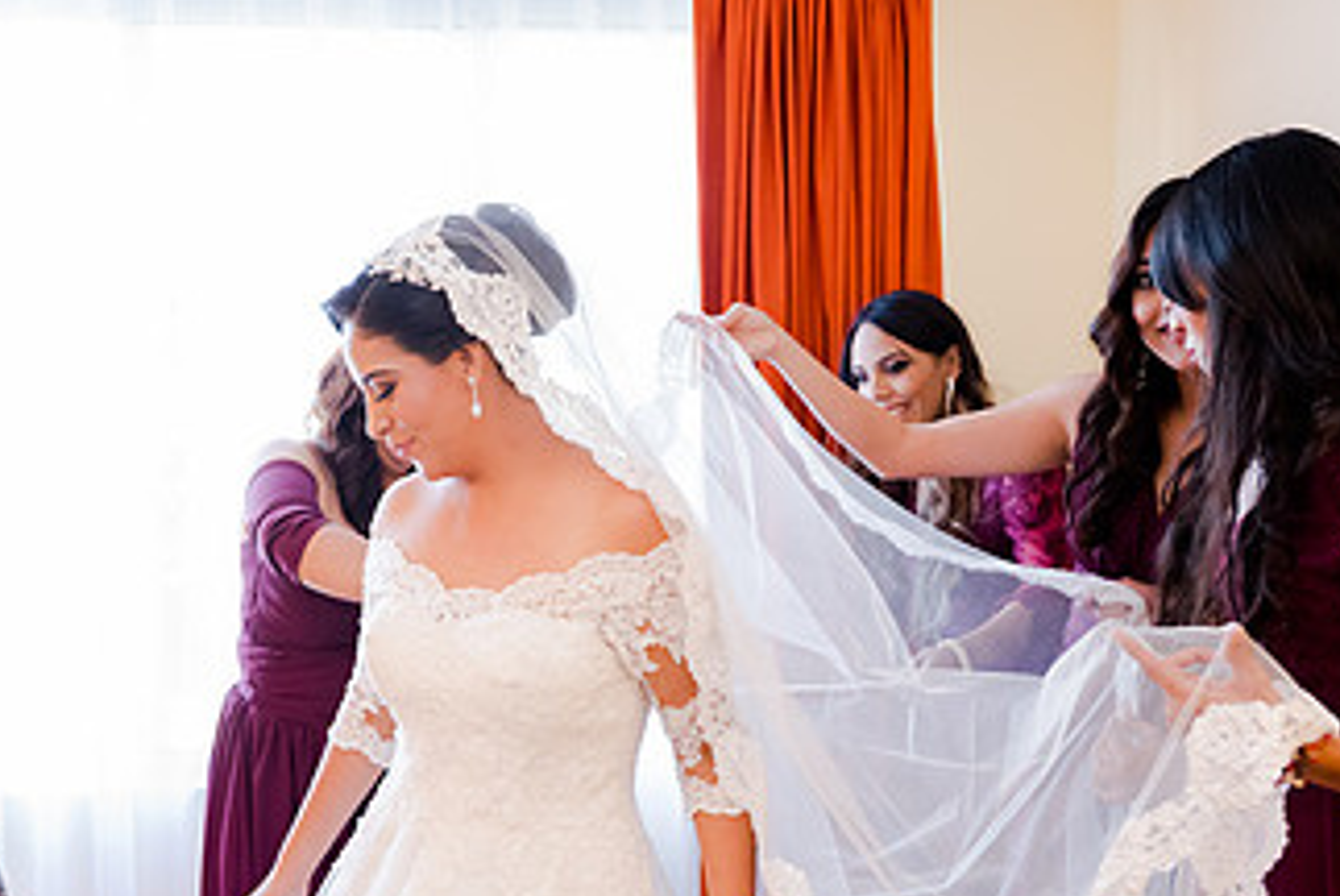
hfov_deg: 42.6
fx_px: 1676
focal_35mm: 45
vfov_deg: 29.7
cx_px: 383
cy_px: 598
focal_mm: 22
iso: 1600
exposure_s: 1/80
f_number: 2.8
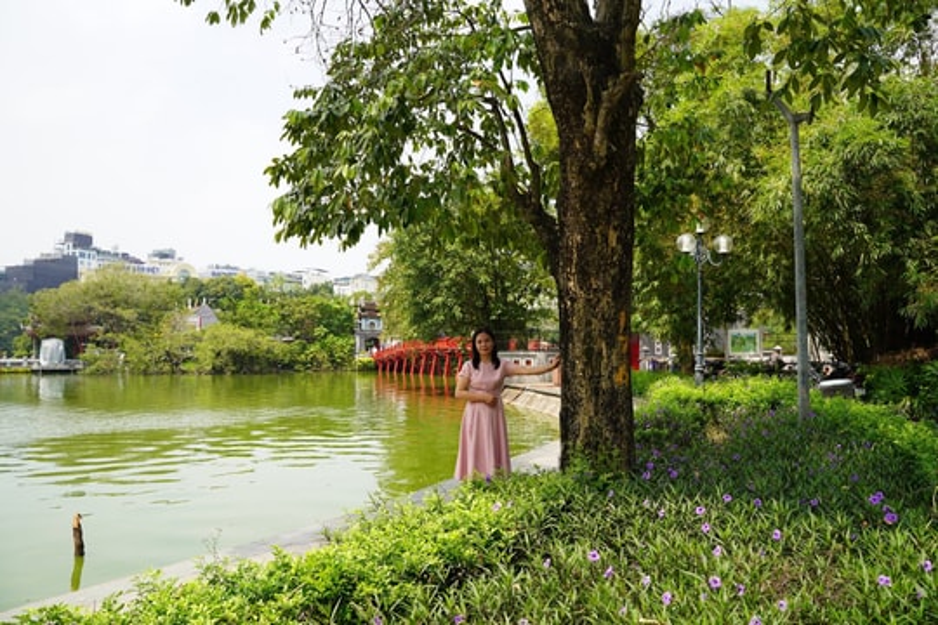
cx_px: 469
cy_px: 312
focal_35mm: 29
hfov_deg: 63.7
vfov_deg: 45.0
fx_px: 756
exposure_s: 1/200
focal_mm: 29
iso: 100
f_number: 5
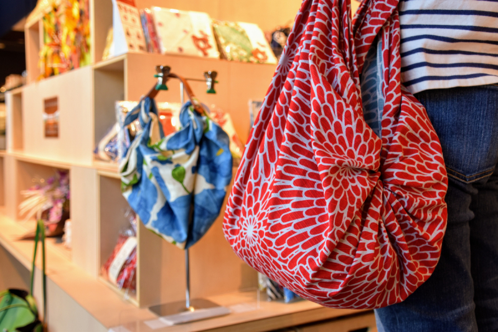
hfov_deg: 46.4
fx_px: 581
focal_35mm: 42
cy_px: 166
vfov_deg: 31.9
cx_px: 249
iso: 400
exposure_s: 1/100
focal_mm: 28
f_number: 5
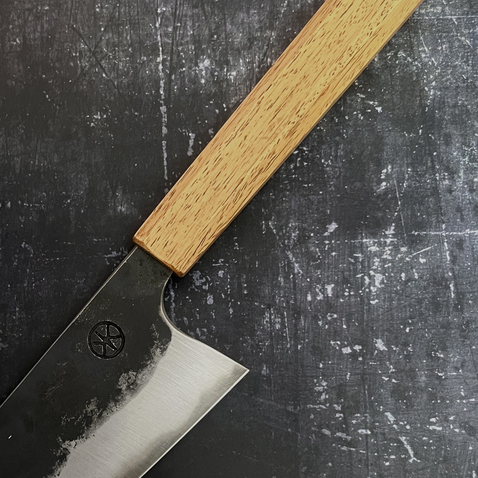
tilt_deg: -84.5
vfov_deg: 32.1
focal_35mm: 53
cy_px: 298
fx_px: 828
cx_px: 134
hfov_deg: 31.8
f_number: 1.6
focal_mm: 5.1
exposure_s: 1/60
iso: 500
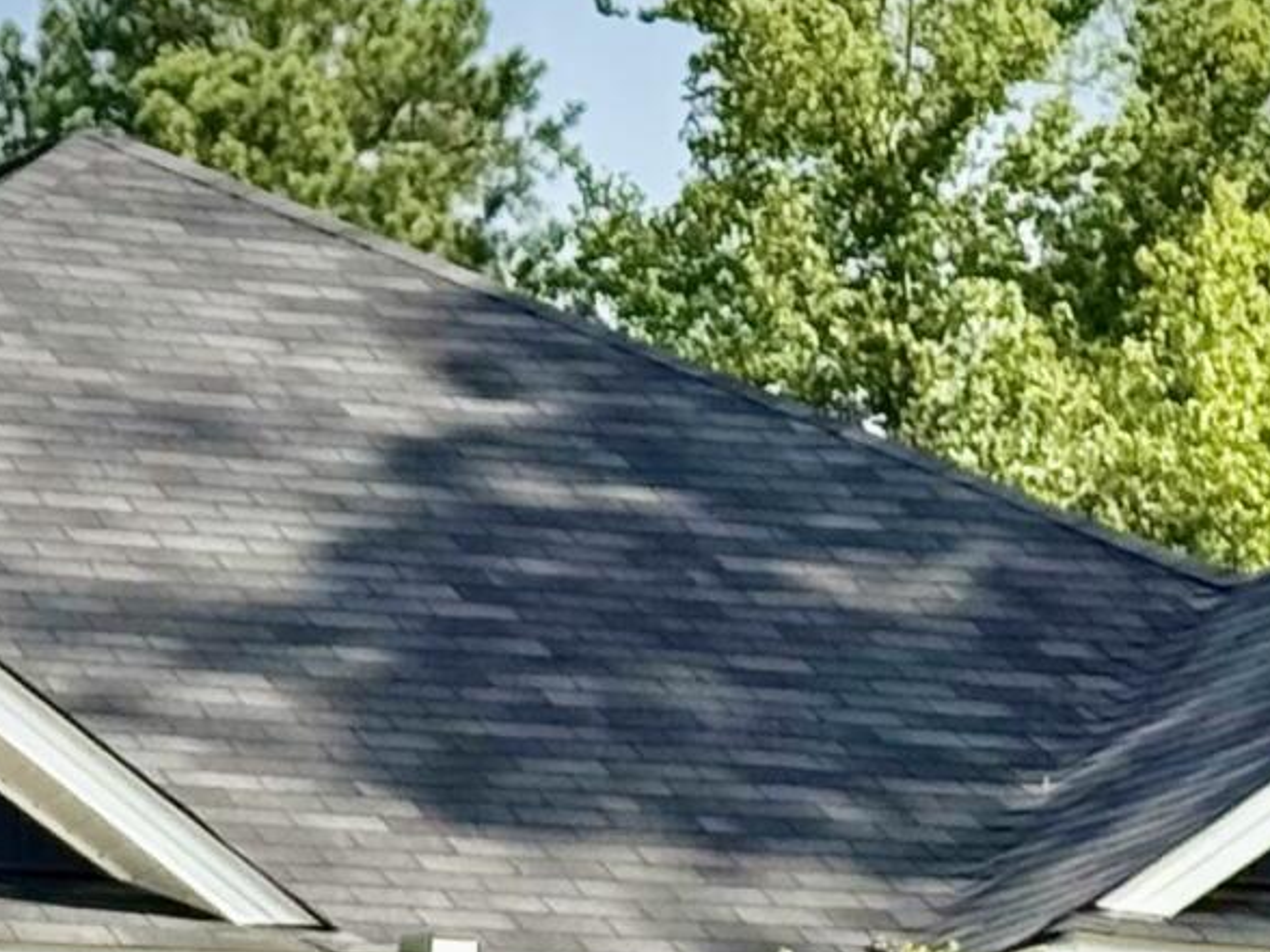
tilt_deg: +4.5
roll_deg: +0.0
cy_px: 1541
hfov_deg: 8.1
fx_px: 8989
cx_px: 82
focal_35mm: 245
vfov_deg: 6.0
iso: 100
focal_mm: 6.76
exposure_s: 1/4587
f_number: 1.78
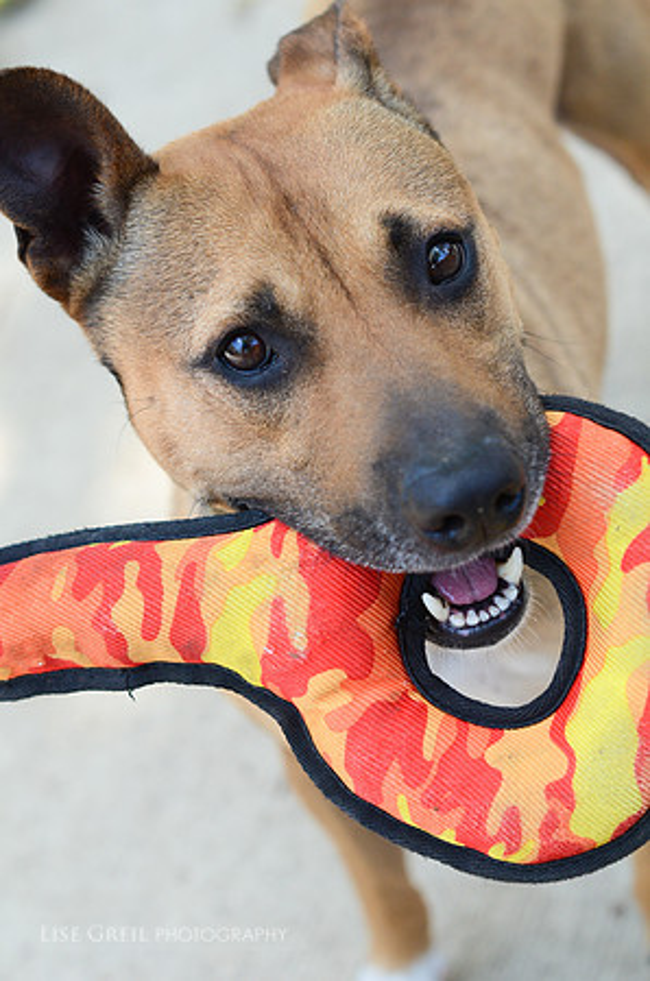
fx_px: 2041
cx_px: 325
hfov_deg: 18.1
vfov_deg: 27.0
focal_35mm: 75
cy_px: 490
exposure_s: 1/1600
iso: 400
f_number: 3.5
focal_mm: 50
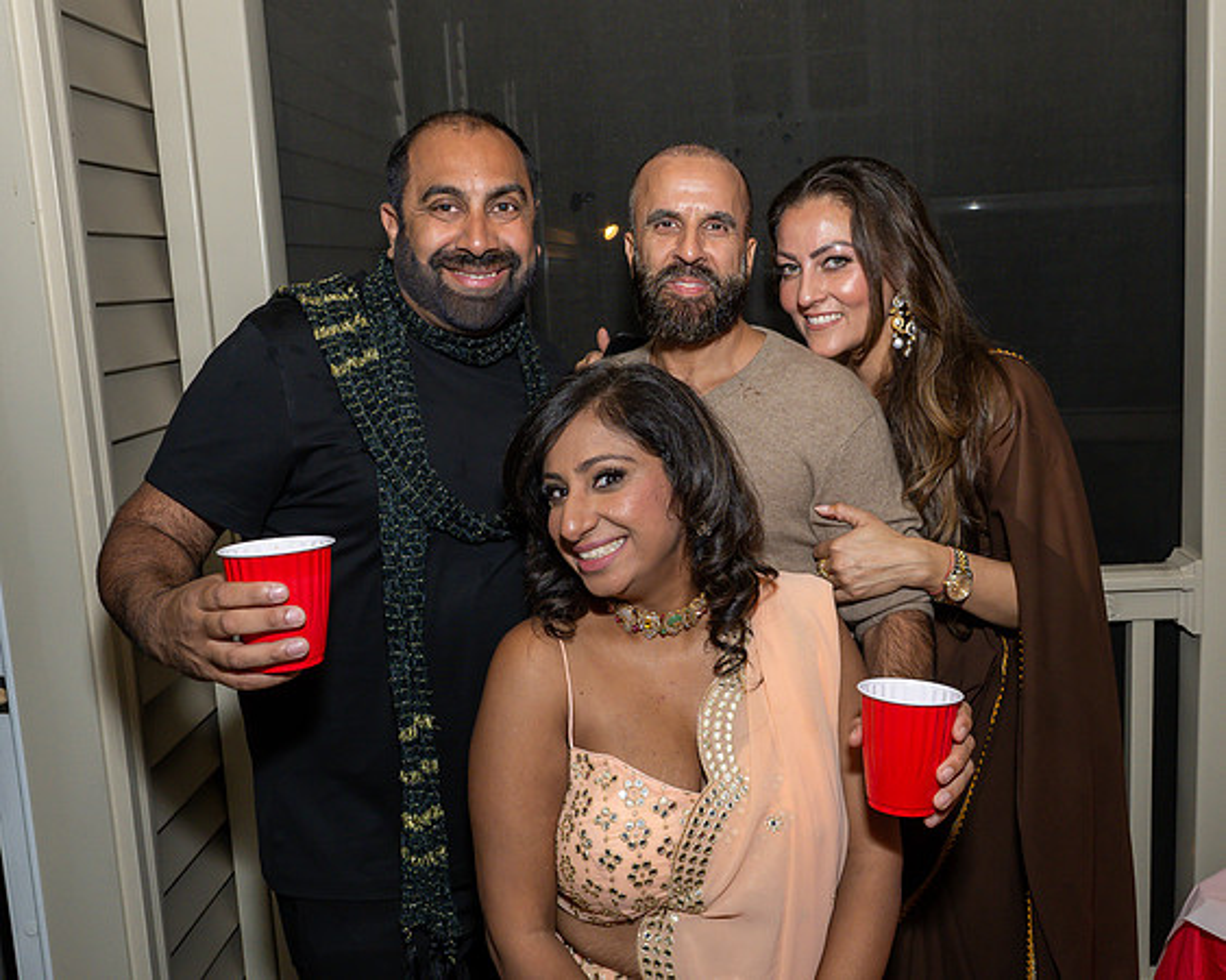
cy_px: 445
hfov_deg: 55.8
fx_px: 1153
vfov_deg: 46.0
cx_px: 691
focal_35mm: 32
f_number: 7.1
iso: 640
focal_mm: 17
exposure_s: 1/250
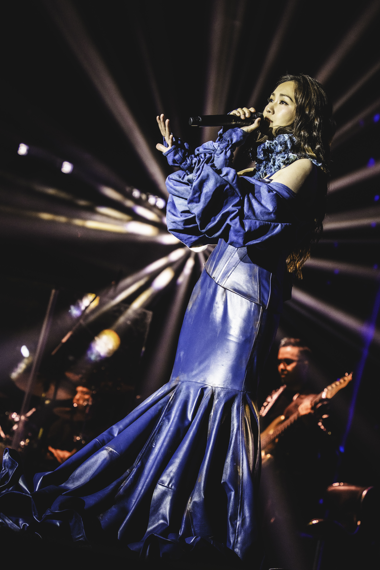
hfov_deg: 11.2
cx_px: 191
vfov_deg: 16.8
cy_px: 284
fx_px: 1931
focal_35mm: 122
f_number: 5
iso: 2000
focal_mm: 121
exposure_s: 1/250
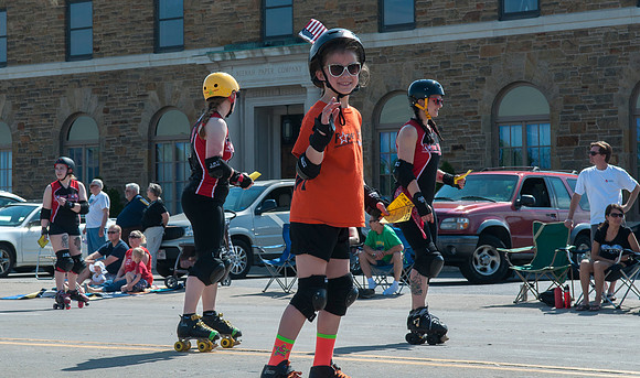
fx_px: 1577
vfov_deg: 13.7
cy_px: 150
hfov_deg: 22.9
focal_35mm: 92
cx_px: 295
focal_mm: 55
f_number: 9
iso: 200
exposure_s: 1/320
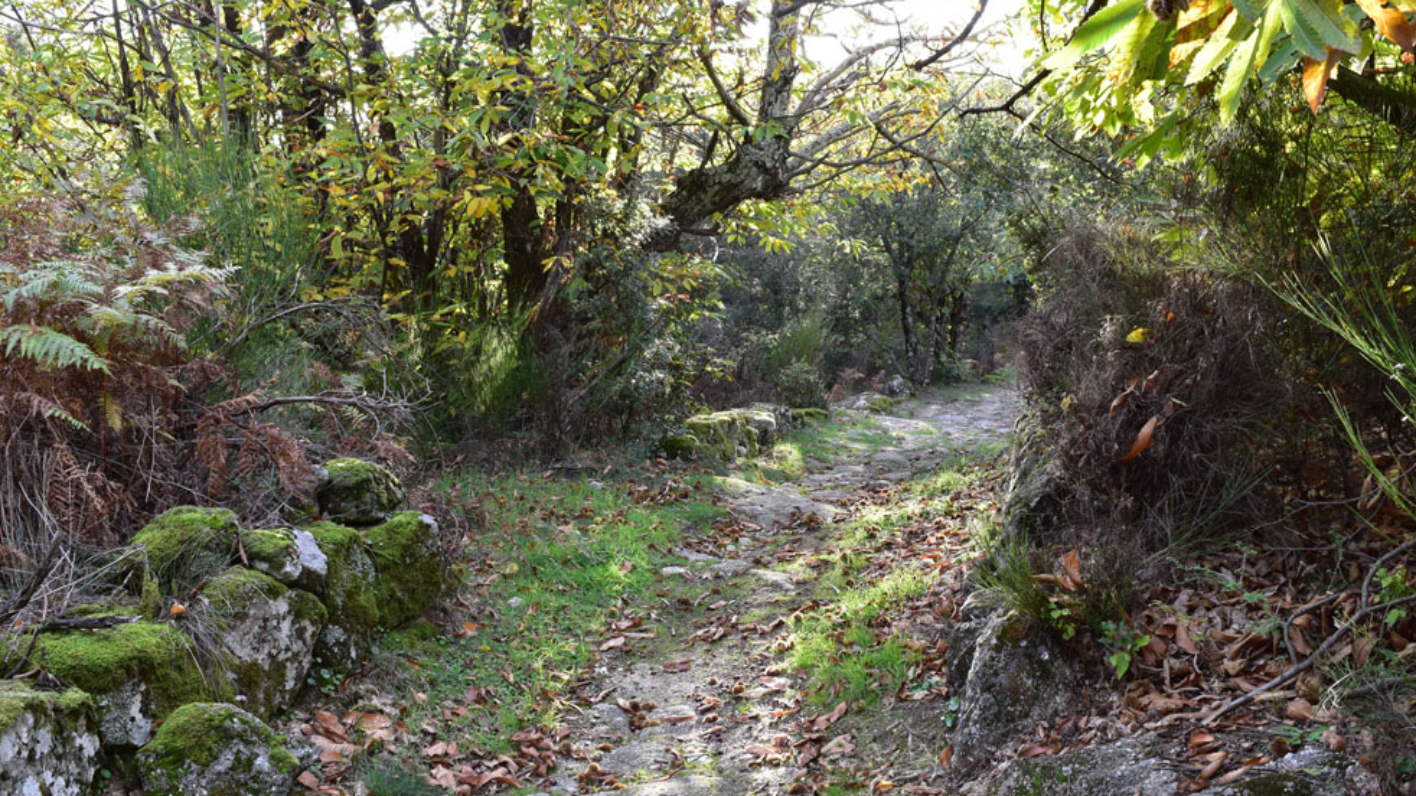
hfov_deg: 61.0
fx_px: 1201
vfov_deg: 36.6
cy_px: 426
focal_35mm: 32
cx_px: 702
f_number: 10
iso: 400
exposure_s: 1/30
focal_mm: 20
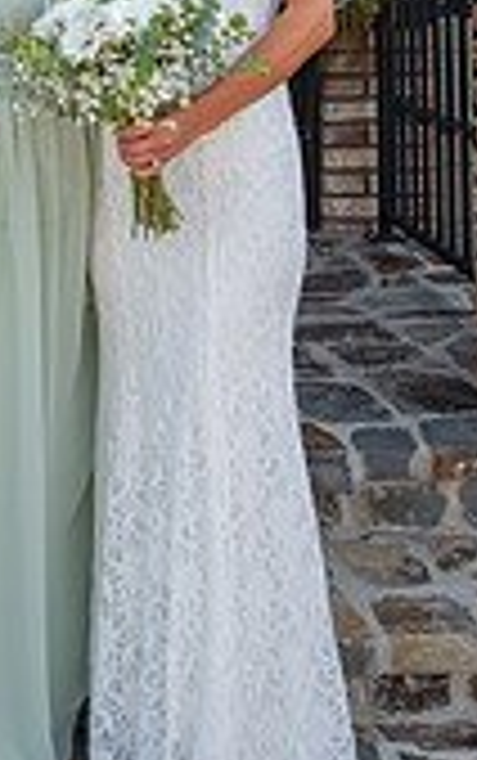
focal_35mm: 65
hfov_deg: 19.6
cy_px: -99
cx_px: 22
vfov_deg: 28.3
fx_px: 1349
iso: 125
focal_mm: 24
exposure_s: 1/160
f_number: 4.5
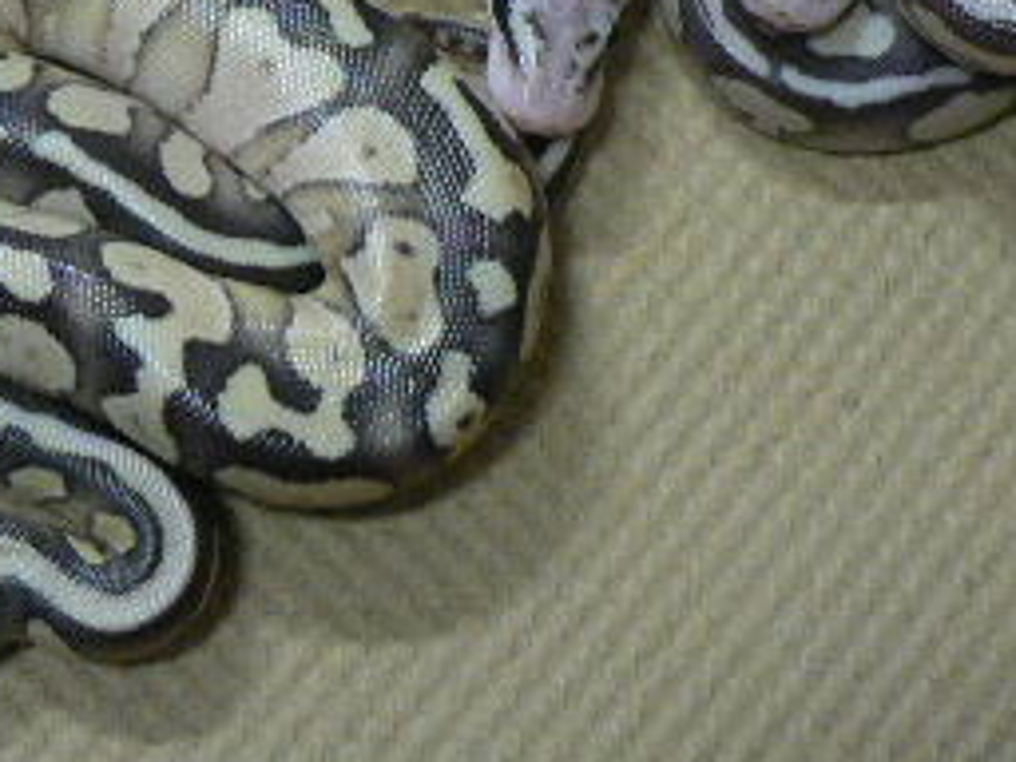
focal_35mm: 90
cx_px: 139
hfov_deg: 21.4
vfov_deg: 15.9
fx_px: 2642
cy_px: -115
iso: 200
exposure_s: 1/13
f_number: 2.8
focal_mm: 6
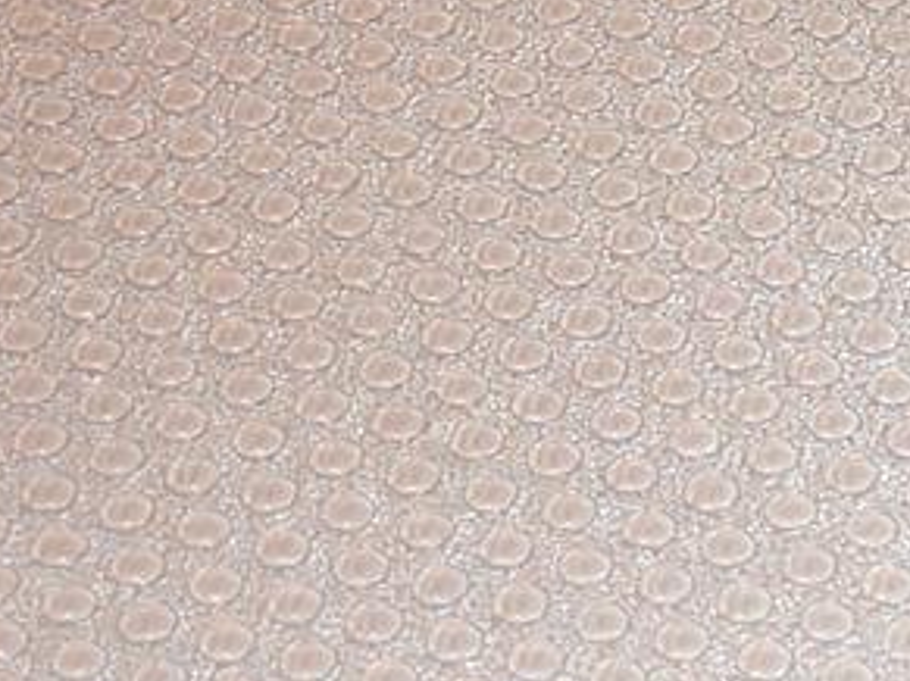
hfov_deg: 11.1
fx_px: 4441
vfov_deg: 8.6
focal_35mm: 169
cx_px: 1517
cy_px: -381
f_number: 3.8
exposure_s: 1/30
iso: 100
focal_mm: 7.9
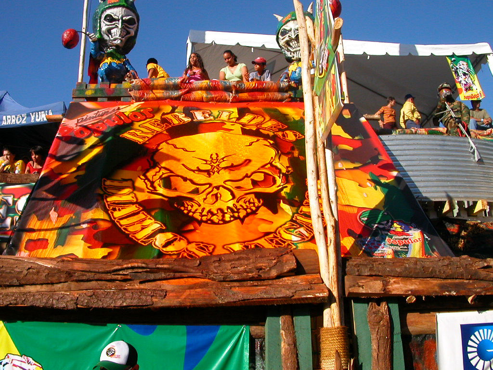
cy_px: 185
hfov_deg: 50.1
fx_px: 527
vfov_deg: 38.7
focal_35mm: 37
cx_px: 246
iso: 100
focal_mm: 5.6
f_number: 4.5
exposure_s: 1/588
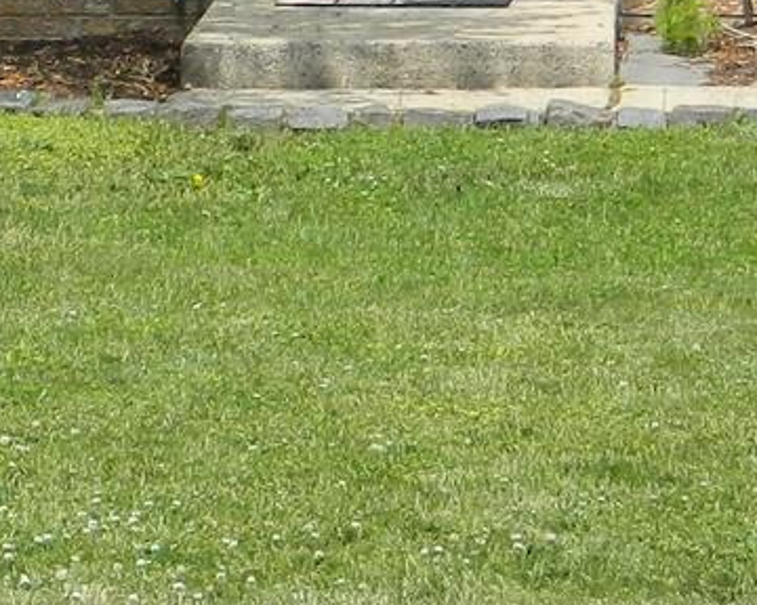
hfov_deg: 7.4
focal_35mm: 261
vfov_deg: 5.8
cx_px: 17
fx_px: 5848
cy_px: -599
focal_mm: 8.4
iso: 80
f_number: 3.6
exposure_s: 1/800
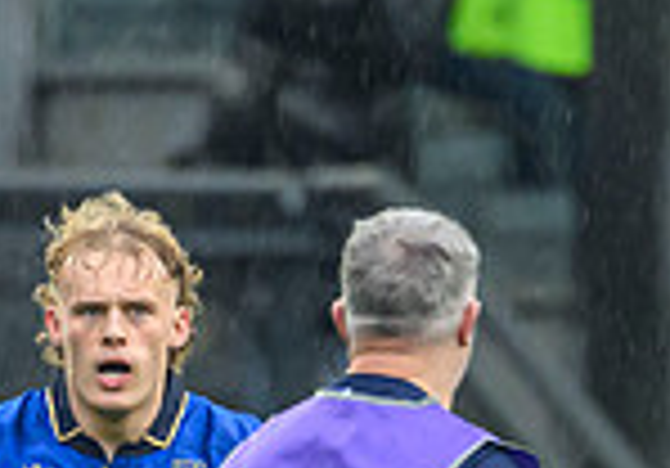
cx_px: 12
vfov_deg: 0.3
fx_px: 87258
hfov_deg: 0.4
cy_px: 737
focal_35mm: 4621
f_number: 5.6
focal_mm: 784
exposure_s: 1/250
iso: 3200
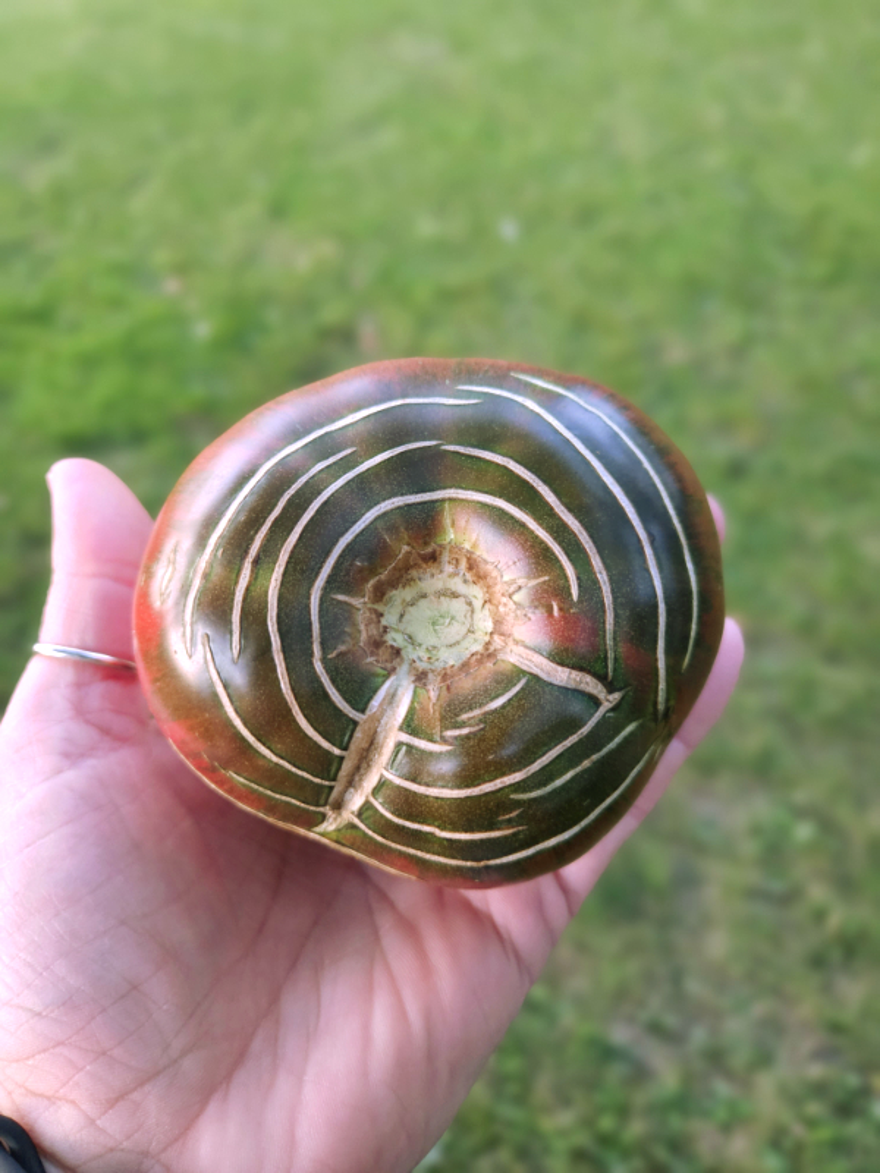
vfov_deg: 73.9
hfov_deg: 58.9
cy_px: 586
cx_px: 440
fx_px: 780
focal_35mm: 23
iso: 1000
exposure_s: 1/24
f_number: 1.8
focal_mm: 5.4
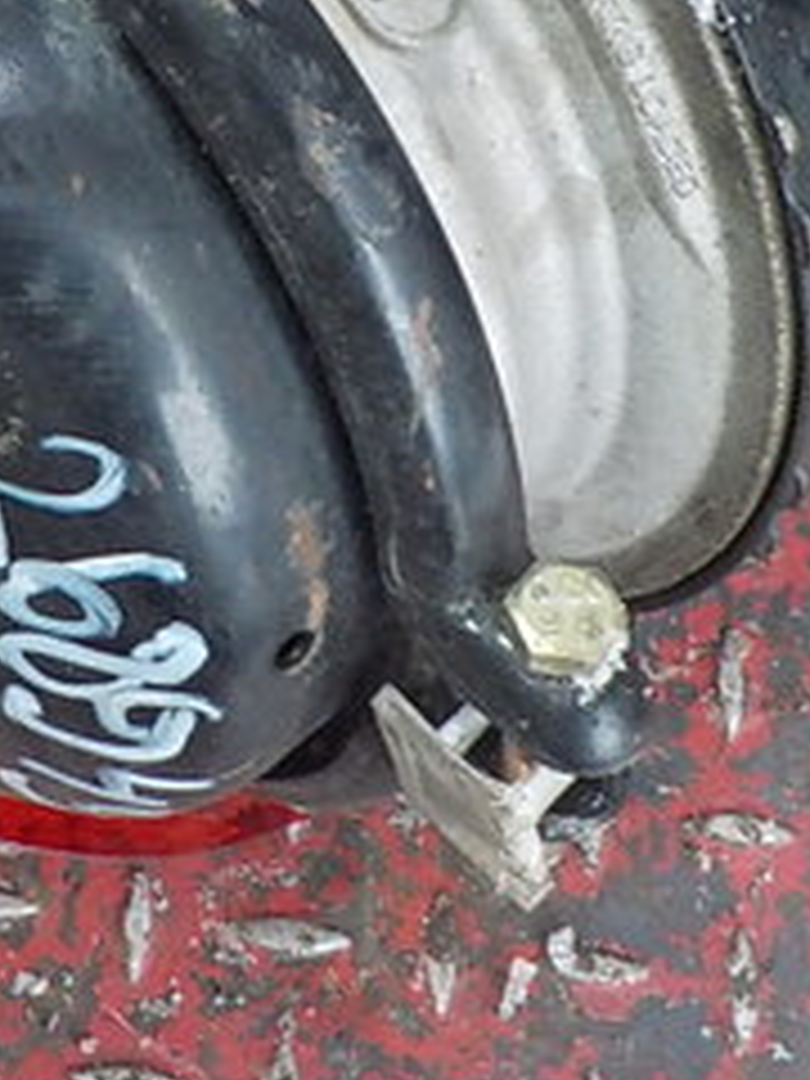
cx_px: 166
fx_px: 2496
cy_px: 135
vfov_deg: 23.8
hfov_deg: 18.3
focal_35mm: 80
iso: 320
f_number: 3.3
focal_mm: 4.1
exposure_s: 1/30
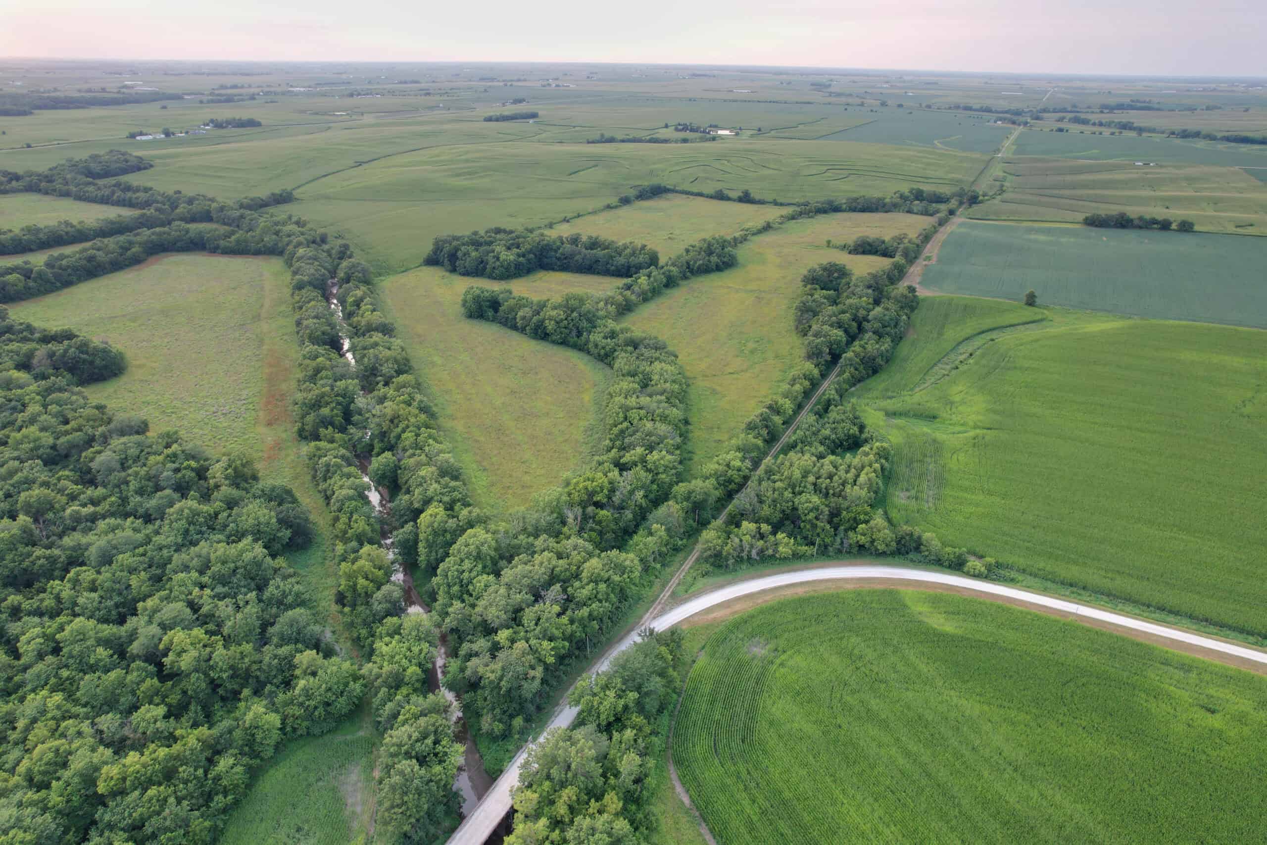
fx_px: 774
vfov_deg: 57.2
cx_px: 634
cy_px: 422
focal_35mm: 22
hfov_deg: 78.6
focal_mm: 8.4
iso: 110
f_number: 2.8
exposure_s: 1/125
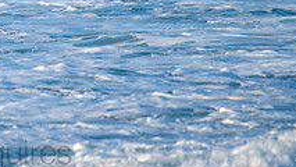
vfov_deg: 0.9
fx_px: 11181
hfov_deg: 1.5
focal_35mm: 1424
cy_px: -79
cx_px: -36
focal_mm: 500
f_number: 5.6
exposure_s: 1/2000
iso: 450
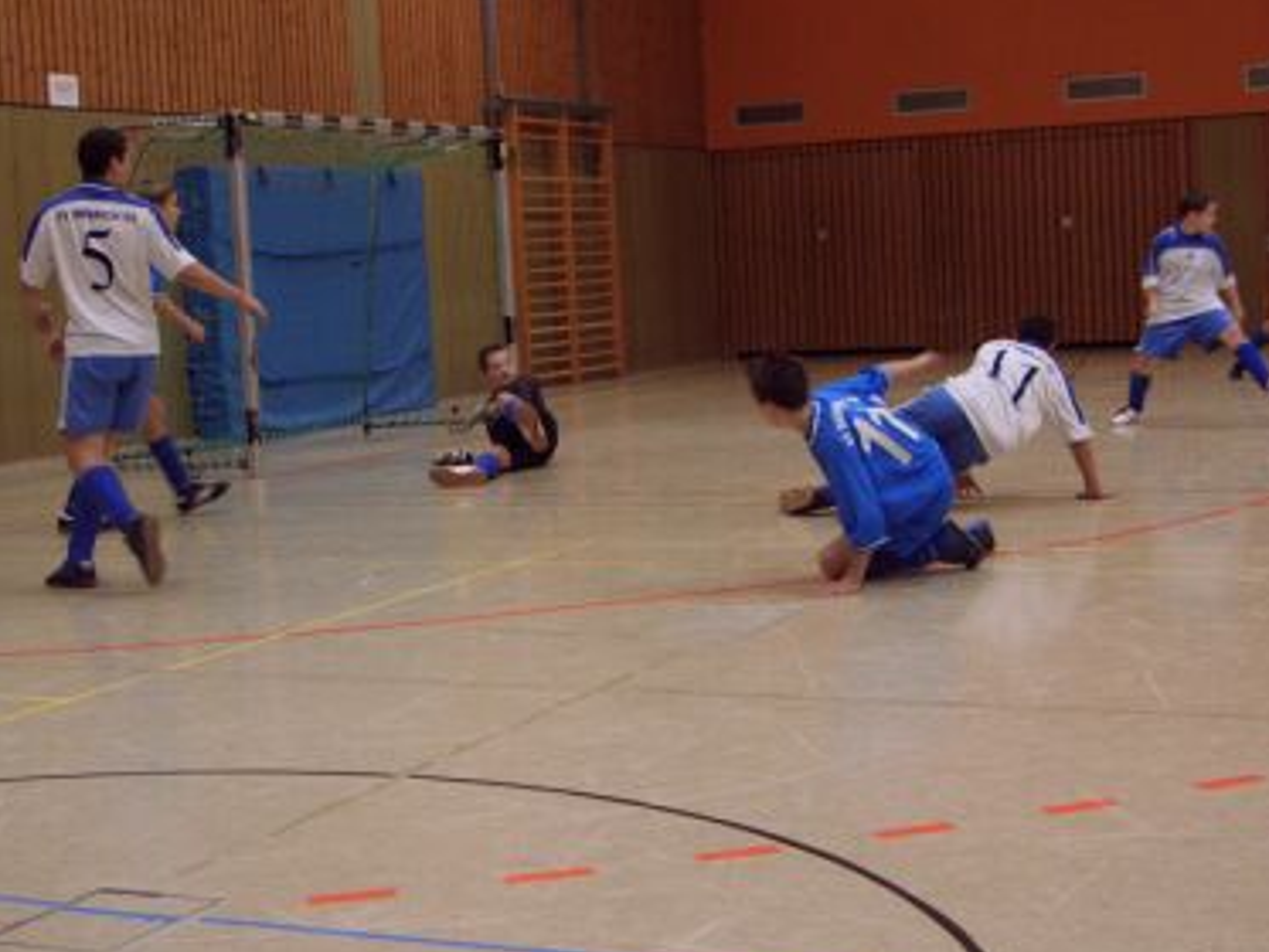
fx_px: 2164
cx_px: 667
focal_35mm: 59
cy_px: 473
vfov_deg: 24.8
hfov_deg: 32.7
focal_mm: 11.4
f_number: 3.3
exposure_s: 1/100
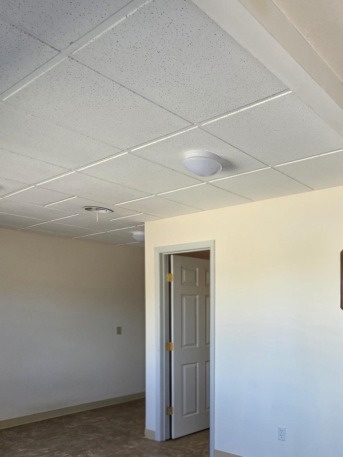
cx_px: 311
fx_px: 344
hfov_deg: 47.4
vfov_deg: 64.5
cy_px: 324
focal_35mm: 26
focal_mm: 2.2
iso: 64
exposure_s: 1/120
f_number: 1.9
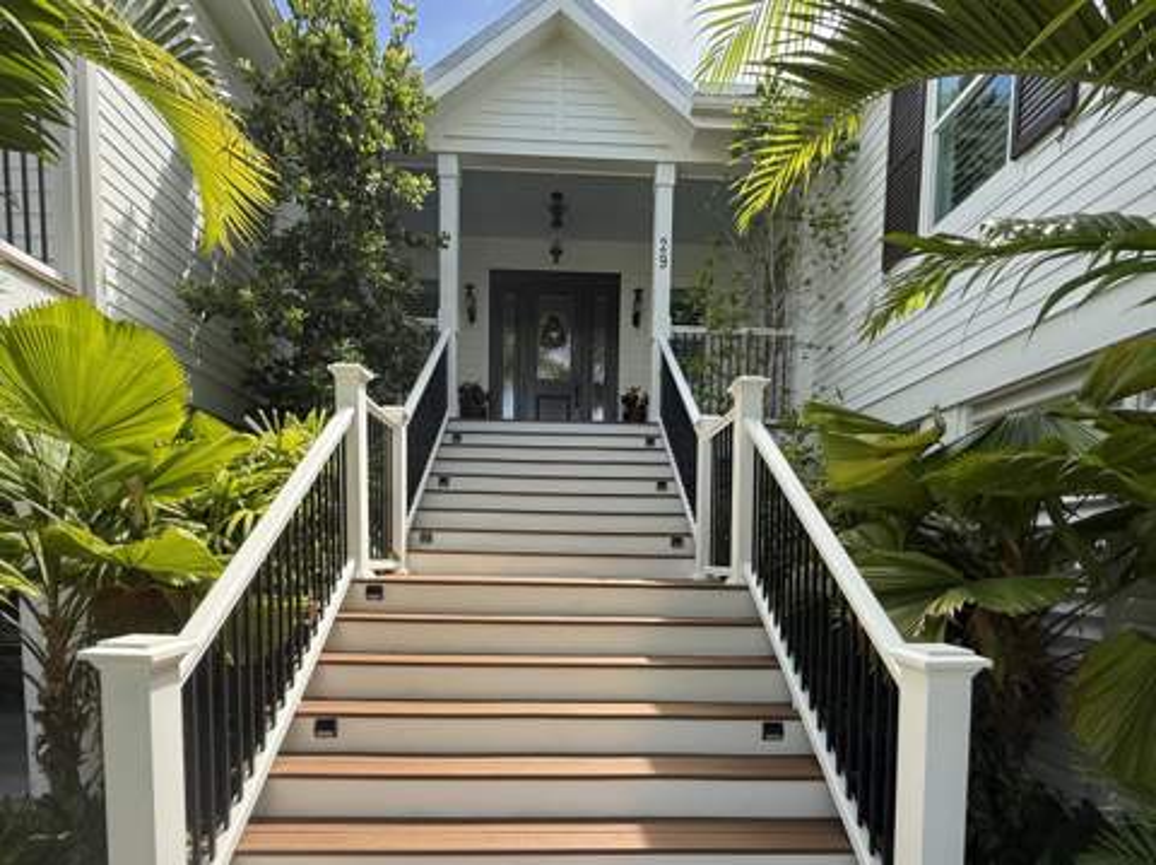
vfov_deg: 85.6
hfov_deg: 102.1
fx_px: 467
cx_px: 578
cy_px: 432
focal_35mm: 14
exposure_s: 1/531
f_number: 2.2
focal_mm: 2.22
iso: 64
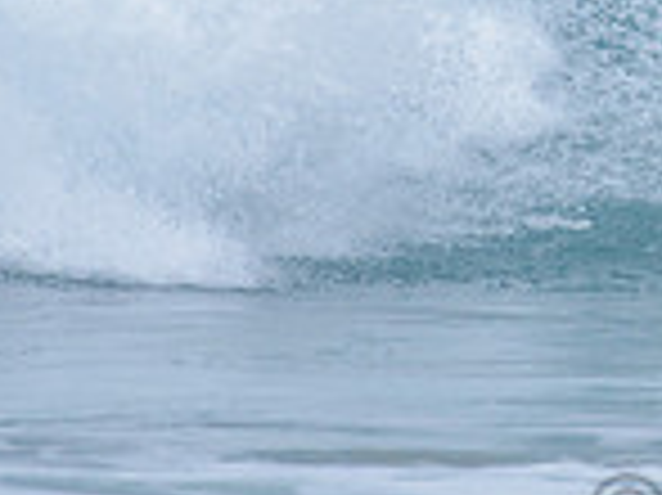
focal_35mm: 1871
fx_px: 35752
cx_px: 937
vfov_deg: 0.8
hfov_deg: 1.1
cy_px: -232
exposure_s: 1/2000
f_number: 5.6
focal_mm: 480
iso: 450
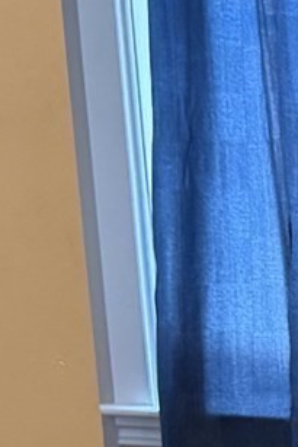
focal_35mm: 166
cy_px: 524
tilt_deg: -12.9
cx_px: 840
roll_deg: +0.9
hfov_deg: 7.4
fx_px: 2063
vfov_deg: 12.1
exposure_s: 1/60
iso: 320
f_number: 1.78
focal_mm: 6.76
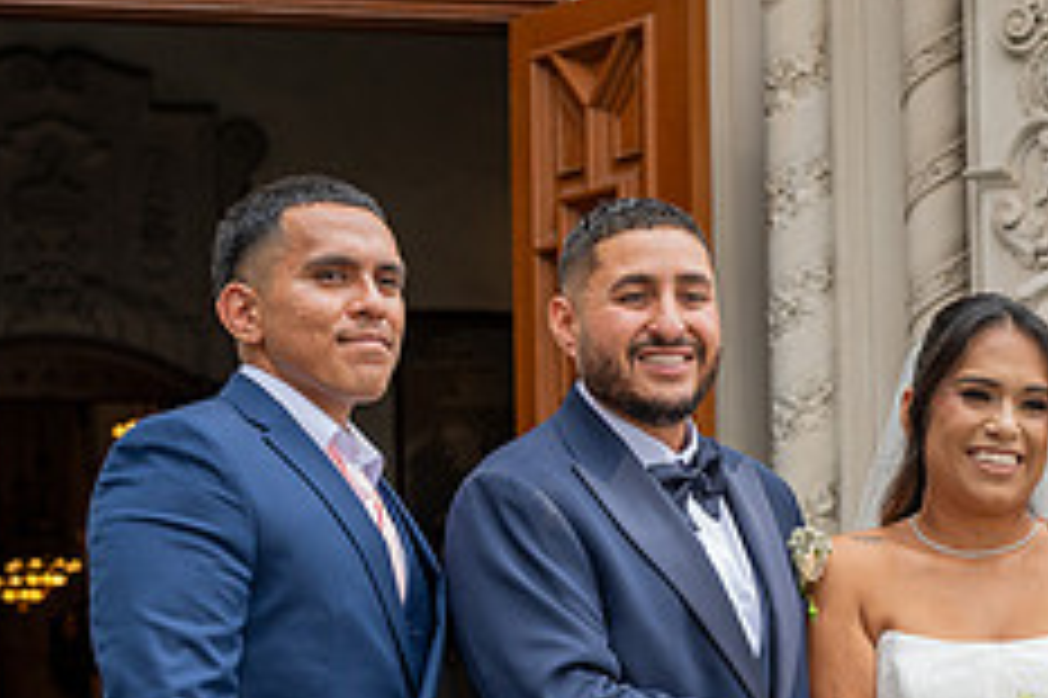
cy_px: 849
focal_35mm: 127
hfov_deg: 16.0
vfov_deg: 10.6
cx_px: 841
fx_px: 3694
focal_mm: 51
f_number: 5
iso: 250
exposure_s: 1/250
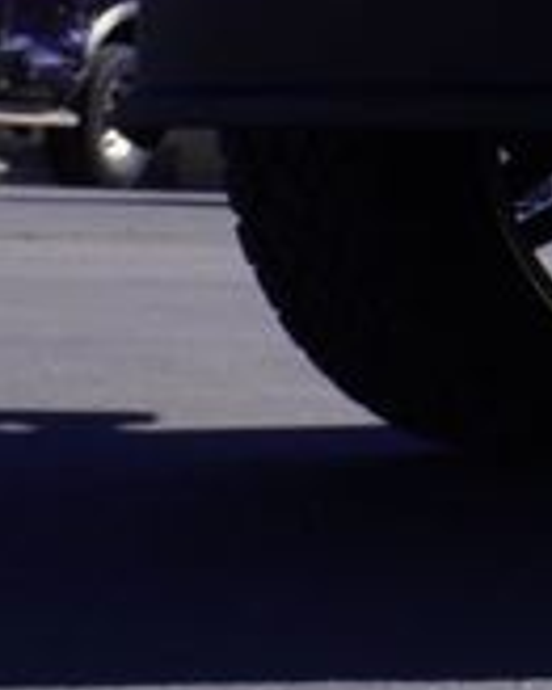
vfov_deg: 8.9
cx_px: 1879
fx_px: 4313
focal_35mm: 211
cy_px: -383
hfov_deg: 6.4
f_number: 11
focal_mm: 24
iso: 100
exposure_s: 1/160
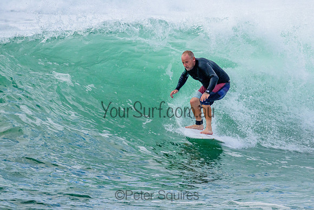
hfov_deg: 2.2
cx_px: 184
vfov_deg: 1.5
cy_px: 87
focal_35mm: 939
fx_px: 8190
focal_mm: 800
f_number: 11
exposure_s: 1/2000
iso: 1800
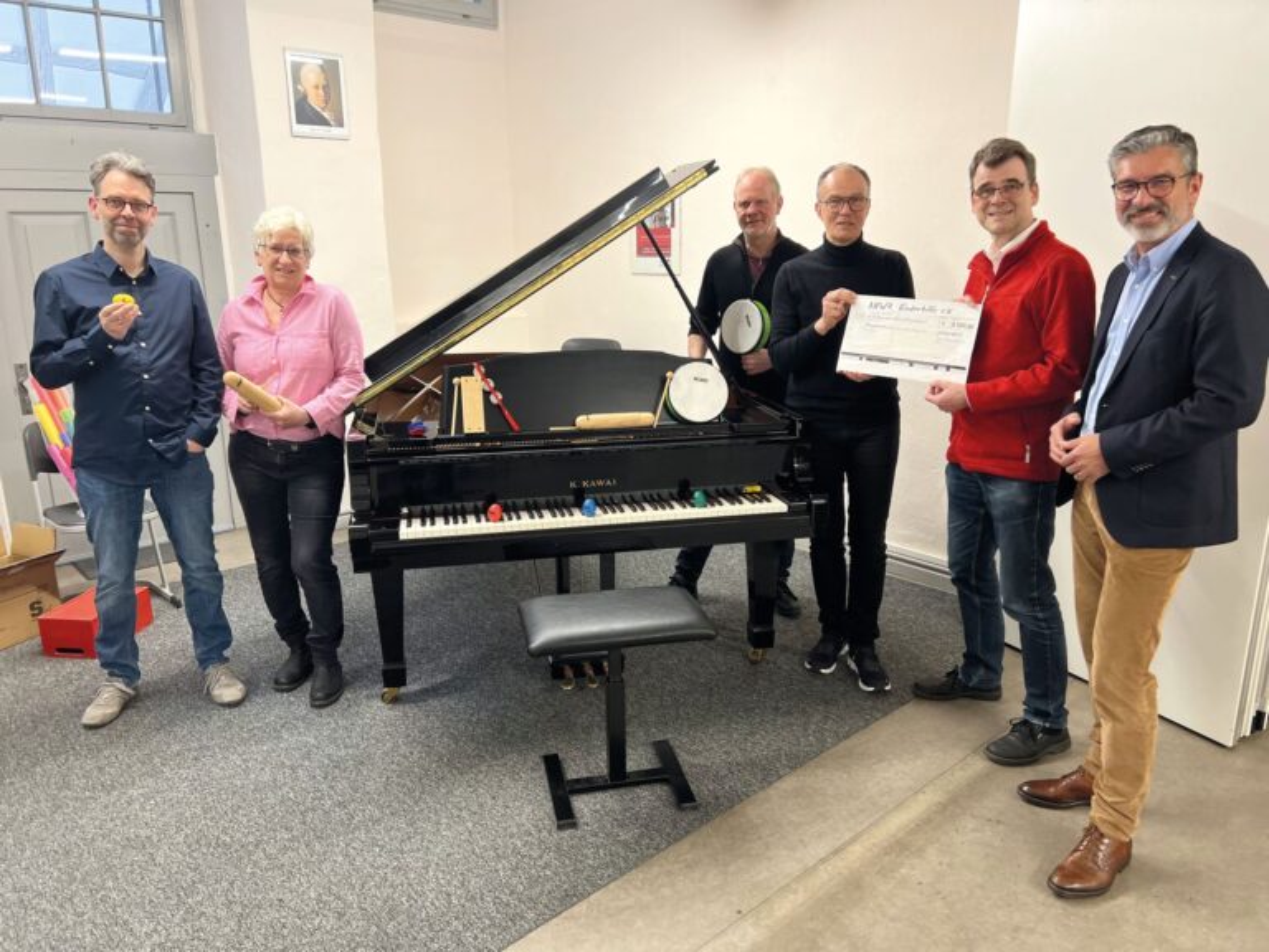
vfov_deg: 53.1
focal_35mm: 26
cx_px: 634
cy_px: 476
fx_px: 953
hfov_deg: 67.3
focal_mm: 5.7
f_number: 1.5
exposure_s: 1/100
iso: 125
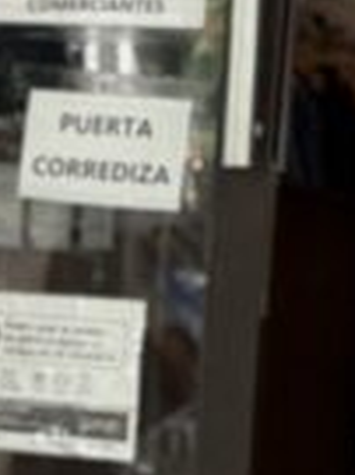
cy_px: 403
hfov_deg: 6.0
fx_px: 3260
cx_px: -492
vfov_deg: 8.3
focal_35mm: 238
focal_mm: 6.76
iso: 80
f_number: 1.78
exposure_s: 1/100
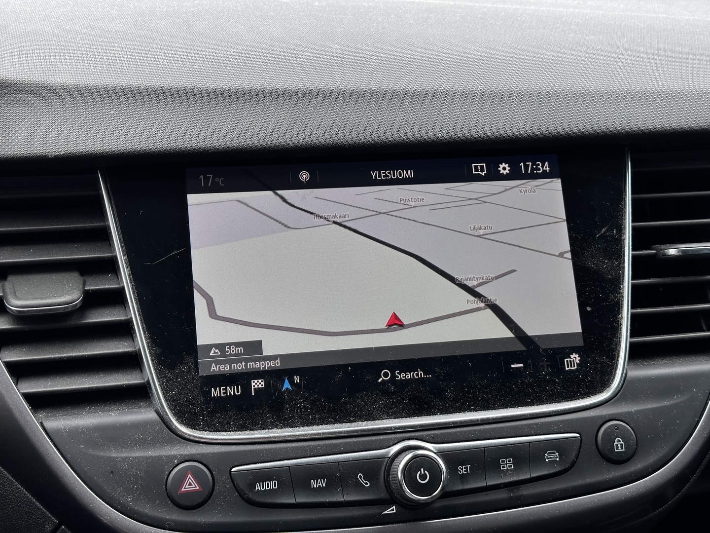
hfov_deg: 39.7
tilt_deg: -21.0
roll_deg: -2.2
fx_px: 985
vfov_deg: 30.3
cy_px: 266
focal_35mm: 48
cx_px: 355
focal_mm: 6.86
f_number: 1.78
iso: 64
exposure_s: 1/238
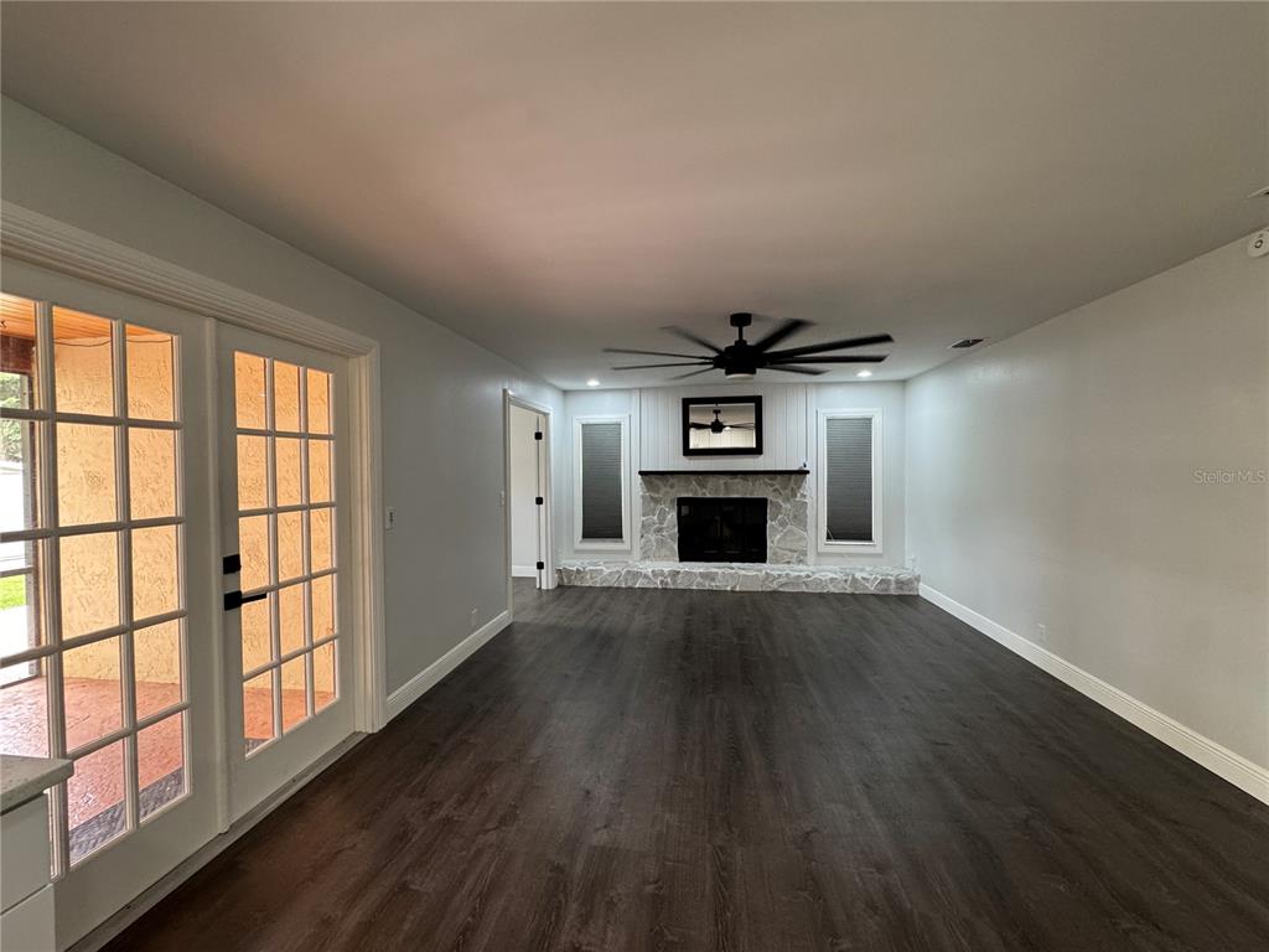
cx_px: 634
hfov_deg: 102.1
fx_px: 513
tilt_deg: -1.5
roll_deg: +0.3
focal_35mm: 14
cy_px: 476
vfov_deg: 85.7
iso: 200
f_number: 2.2
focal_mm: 2.22
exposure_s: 1/60
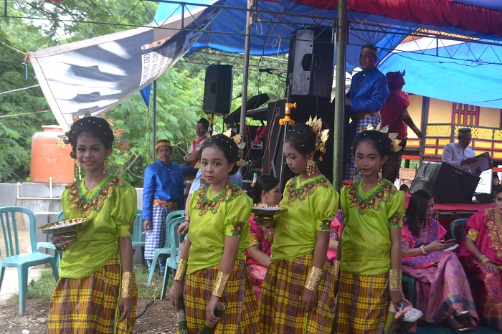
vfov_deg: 36.8
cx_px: 251
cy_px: 167
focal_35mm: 36
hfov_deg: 53.2
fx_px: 502
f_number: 5.6
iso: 400
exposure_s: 1/125
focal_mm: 24
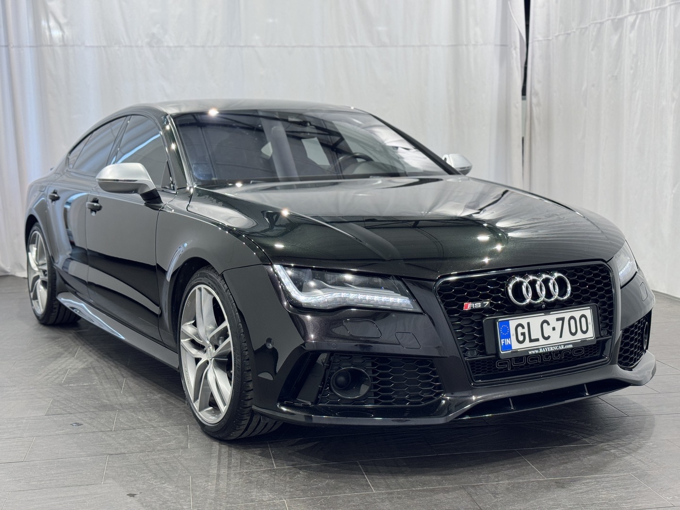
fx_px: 943
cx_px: 340
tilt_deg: -8.0
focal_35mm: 48
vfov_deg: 30.3
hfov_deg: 39.7
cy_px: 255
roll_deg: +0.8
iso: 100
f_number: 1.78
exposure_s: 1/100
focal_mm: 6.76
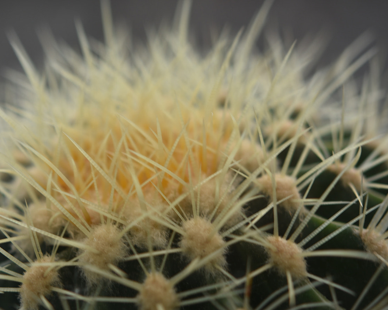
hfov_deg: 15.8
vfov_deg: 12.7
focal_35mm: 121
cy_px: 183
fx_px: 1389
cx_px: 112
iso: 100
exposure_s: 1/20
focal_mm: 60
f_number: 3.2
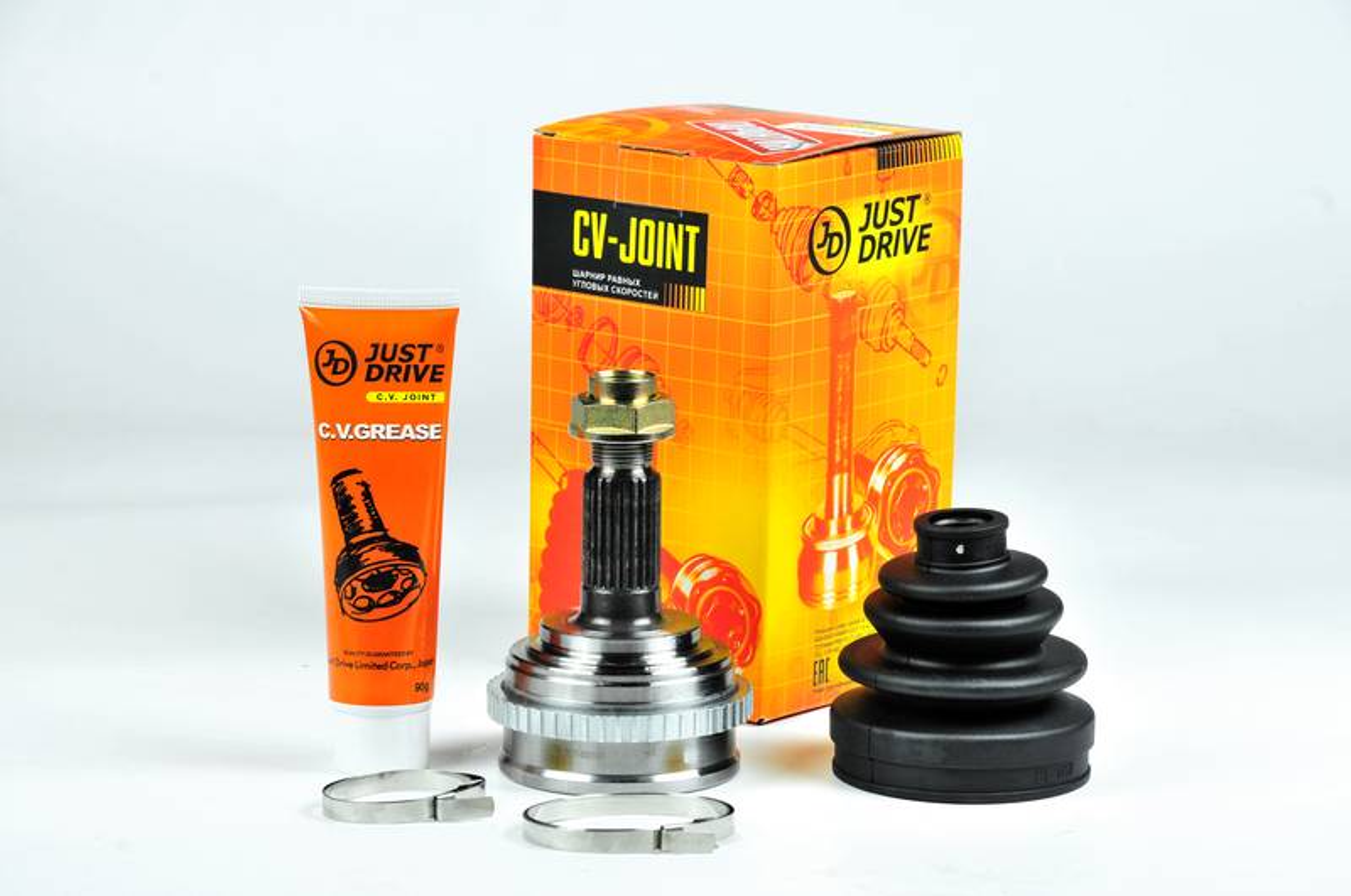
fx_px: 5902
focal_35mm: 158
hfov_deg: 13.1
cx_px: 676
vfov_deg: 8.7
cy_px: 448
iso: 200
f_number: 10
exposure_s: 1/125
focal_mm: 105
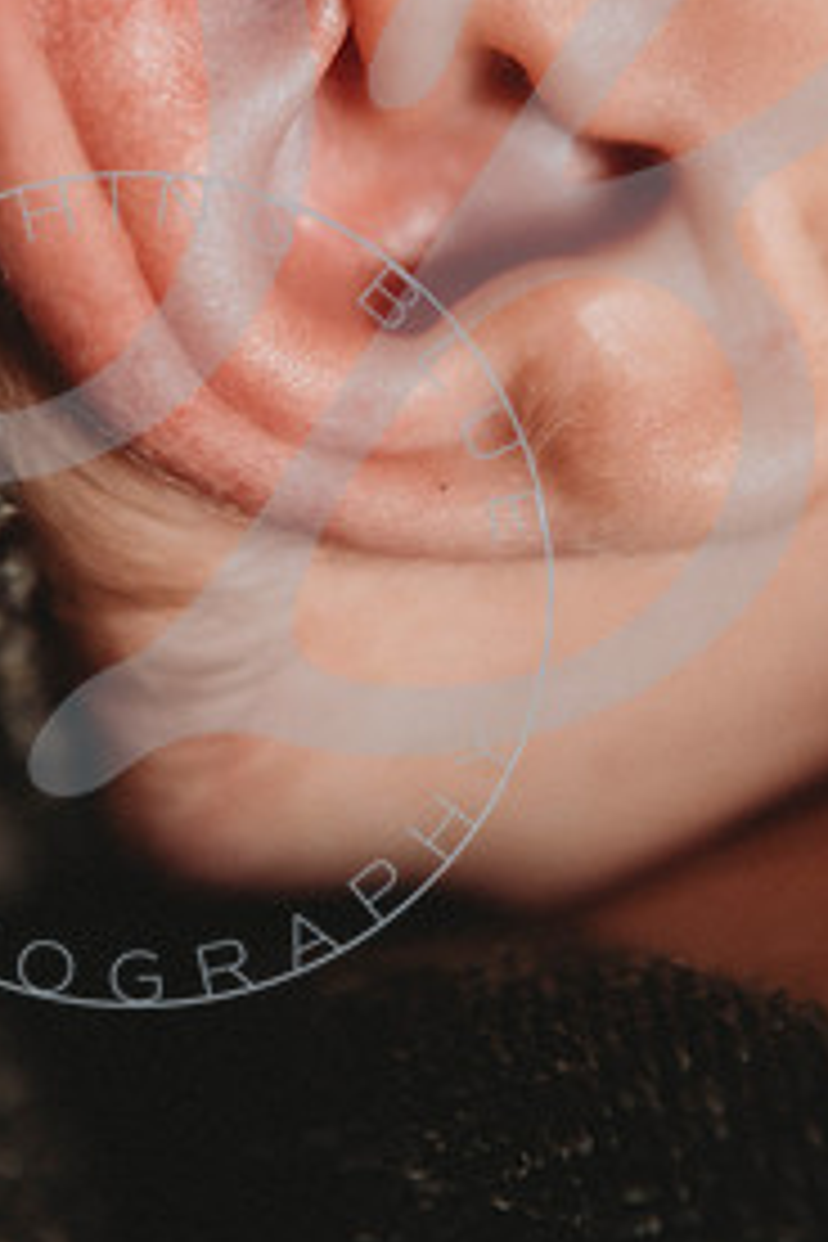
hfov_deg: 12.0
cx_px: 338
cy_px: 248
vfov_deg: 17.8
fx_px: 3933
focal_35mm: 114
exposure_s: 1/125
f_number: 5.6
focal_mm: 70
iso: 1000
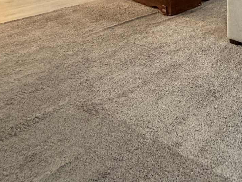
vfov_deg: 28.3
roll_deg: -1.0
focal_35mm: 40
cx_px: 271
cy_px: -66
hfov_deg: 38.2
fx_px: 280
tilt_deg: -4.6
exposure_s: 1/60
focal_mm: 2.22
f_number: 2.2
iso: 500
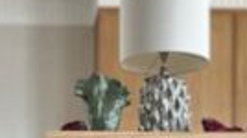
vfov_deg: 12.6
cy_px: 257
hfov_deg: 23.1
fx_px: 563
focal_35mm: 86
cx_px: 281
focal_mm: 5.1
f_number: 1.6
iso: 125
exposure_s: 1/68
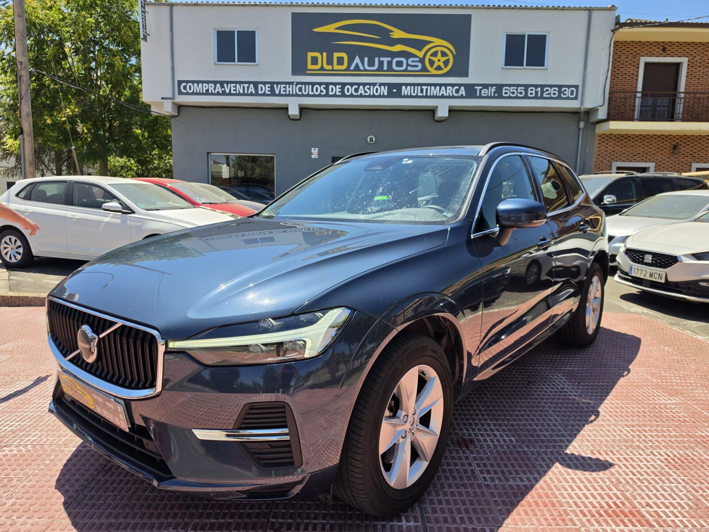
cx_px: 354
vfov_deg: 58.9
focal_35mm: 23
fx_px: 471
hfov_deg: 73.9
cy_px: 266
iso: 64
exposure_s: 1/5294
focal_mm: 6.5
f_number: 1.4
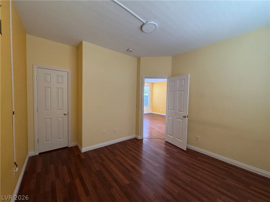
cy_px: 101
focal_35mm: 14
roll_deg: -1.6
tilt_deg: -3.0
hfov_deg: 102.1
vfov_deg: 85.7
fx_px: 109
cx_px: 135
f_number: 2.2
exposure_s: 1/60
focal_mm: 2.22
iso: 320
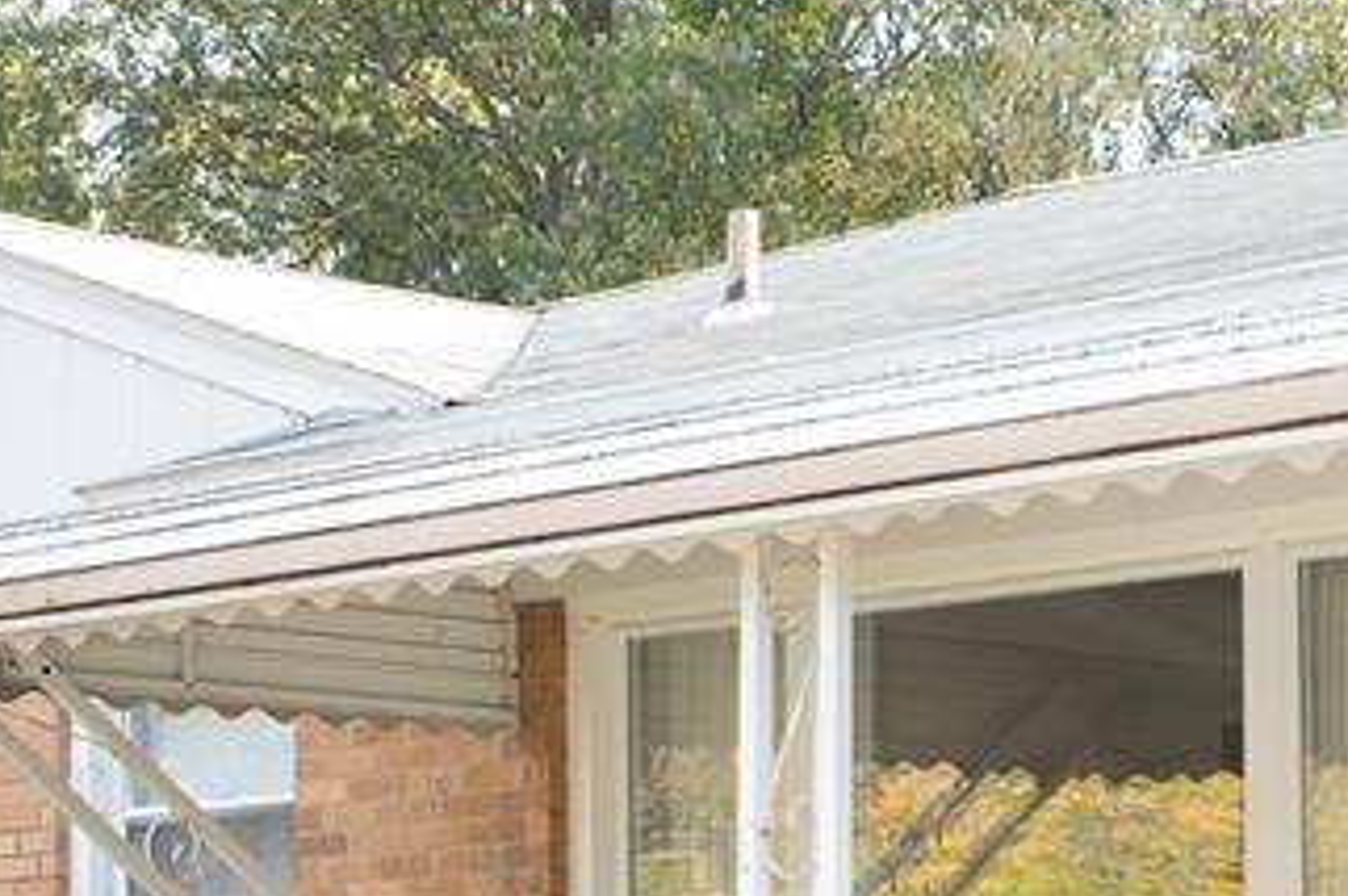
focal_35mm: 121
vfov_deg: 11.2
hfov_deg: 16.9
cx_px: 917
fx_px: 4526
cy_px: 902
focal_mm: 38
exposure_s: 1/250
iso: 640
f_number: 5.6
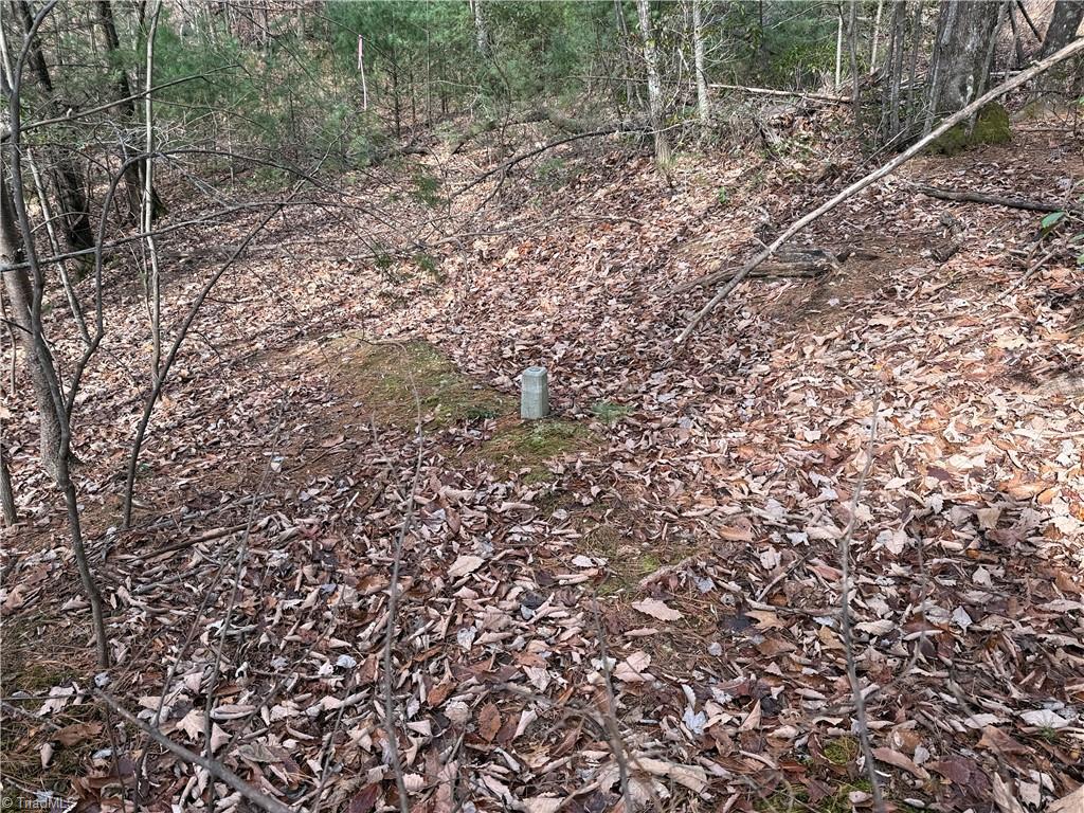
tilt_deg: -28.4
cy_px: 406
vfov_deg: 56.8
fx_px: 752
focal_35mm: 24
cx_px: 542
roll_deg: -1.9
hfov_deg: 71.6
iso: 80
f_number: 1.78
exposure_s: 1/632
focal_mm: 6.76
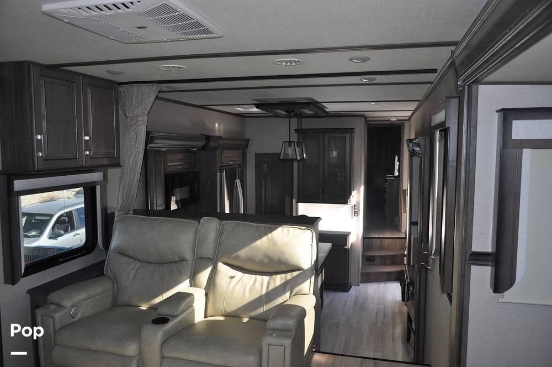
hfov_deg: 67.4
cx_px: 276
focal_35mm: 27
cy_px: 184
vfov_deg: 47.8
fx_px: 413
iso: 400
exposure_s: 1/125
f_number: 3.5
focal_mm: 18
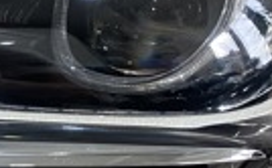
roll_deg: +0.9
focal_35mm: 132
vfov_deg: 9.9
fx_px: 976
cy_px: 114
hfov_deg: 15.1
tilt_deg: -27.7
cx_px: -89
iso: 125
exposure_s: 1/50
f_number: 1.8
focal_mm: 4.25
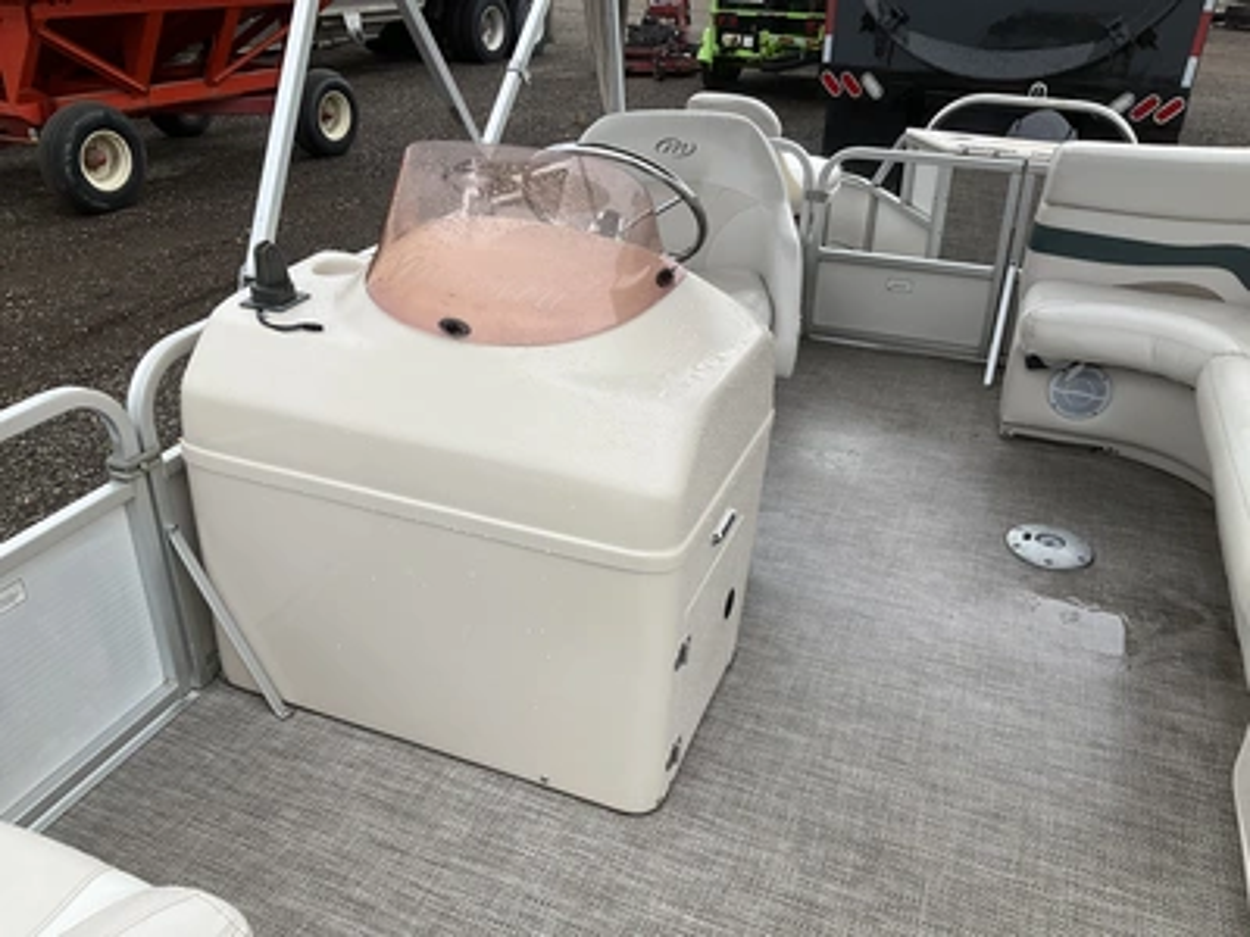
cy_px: 468
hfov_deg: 61.7
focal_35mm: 29
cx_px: 625
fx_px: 1047
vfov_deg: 48.2
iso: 25
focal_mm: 3
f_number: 1.8
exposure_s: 1/842
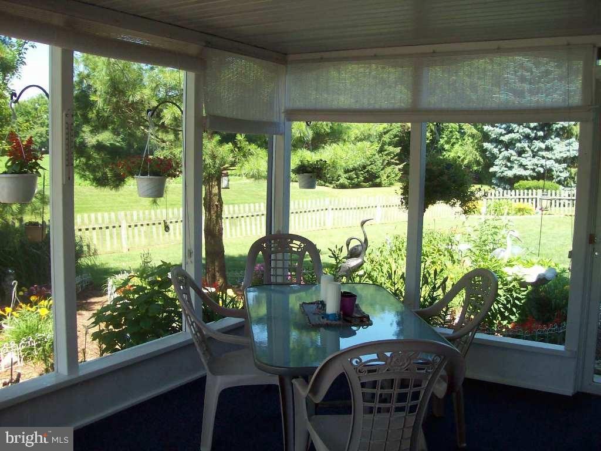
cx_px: 300
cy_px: 226
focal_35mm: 36
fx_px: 625
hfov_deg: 51.4
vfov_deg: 39.7
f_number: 2.7
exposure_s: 1/215
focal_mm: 6
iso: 80
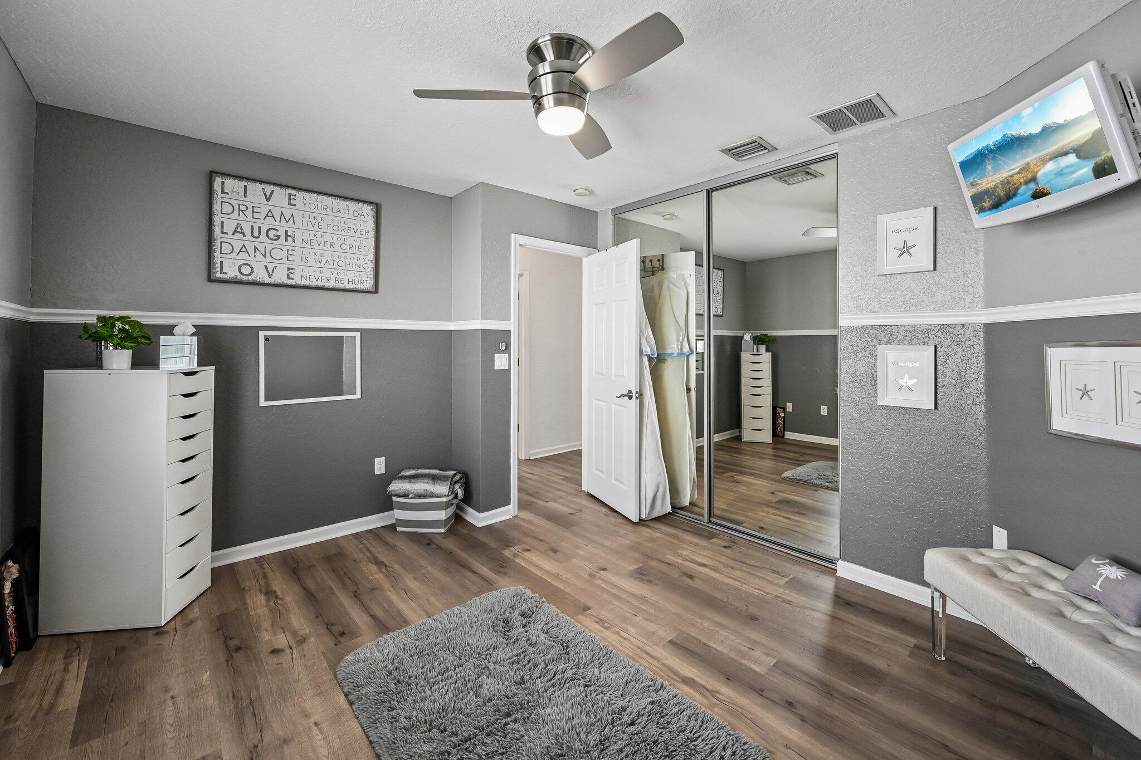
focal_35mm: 14
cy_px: 380
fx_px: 444
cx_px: 570
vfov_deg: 81.2
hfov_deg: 104.3
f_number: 8
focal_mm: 14
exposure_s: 1/80
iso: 2500
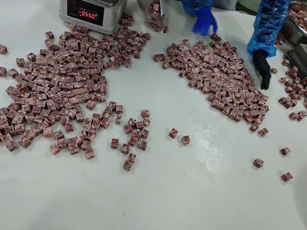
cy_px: 115
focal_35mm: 24
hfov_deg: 71.6
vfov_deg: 56.8
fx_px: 213
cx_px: 154
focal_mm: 5.84
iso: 400
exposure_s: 1/100
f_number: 1.6
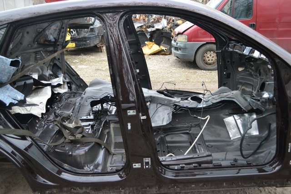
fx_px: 267
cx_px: 146
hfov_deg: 57.2
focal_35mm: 33
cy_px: 97
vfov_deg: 39.9
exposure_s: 1/500
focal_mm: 22
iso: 2200
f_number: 3.8
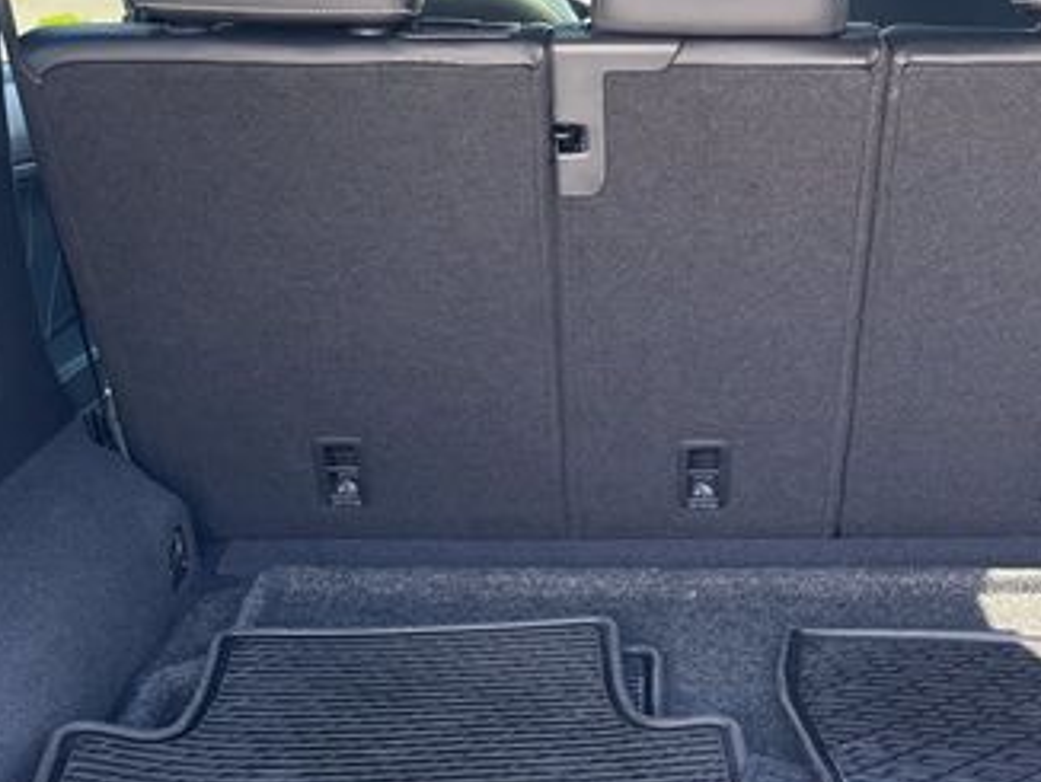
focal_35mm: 51
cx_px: 642
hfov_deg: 37.3
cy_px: 677
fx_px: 1535
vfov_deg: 27.7
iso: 80
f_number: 1.6
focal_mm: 5.1
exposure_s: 1/121
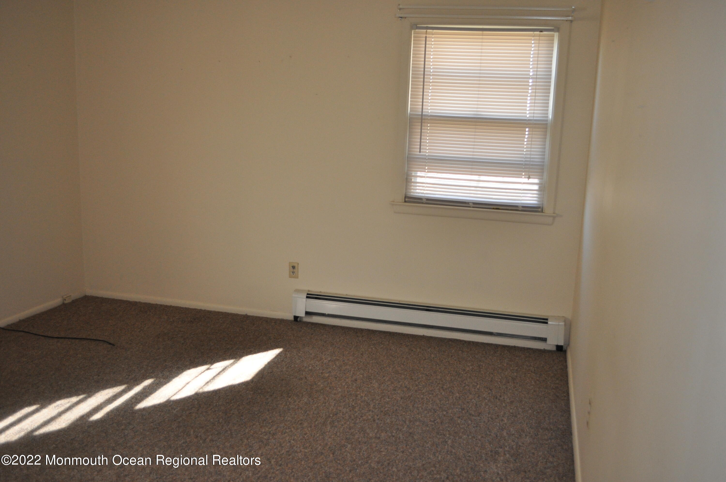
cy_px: 241
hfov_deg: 57.3
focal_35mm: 33
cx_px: 363
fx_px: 665
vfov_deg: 39.9
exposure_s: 1/125
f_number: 4
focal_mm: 22
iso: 800
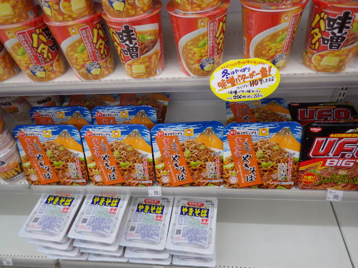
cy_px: 134
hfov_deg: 69.4
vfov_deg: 54.9
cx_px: 179
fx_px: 259
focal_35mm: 25
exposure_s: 1/60
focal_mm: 4.5
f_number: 2
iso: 125
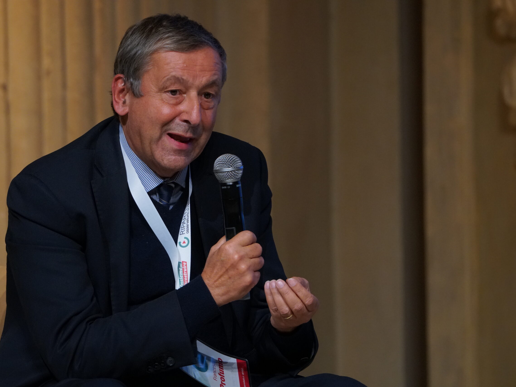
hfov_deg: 2.3
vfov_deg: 1.7
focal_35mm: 870
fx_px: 12962
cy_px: 194
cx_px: 232
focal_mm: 535
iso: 2000
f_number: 6.3
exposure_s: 1/160
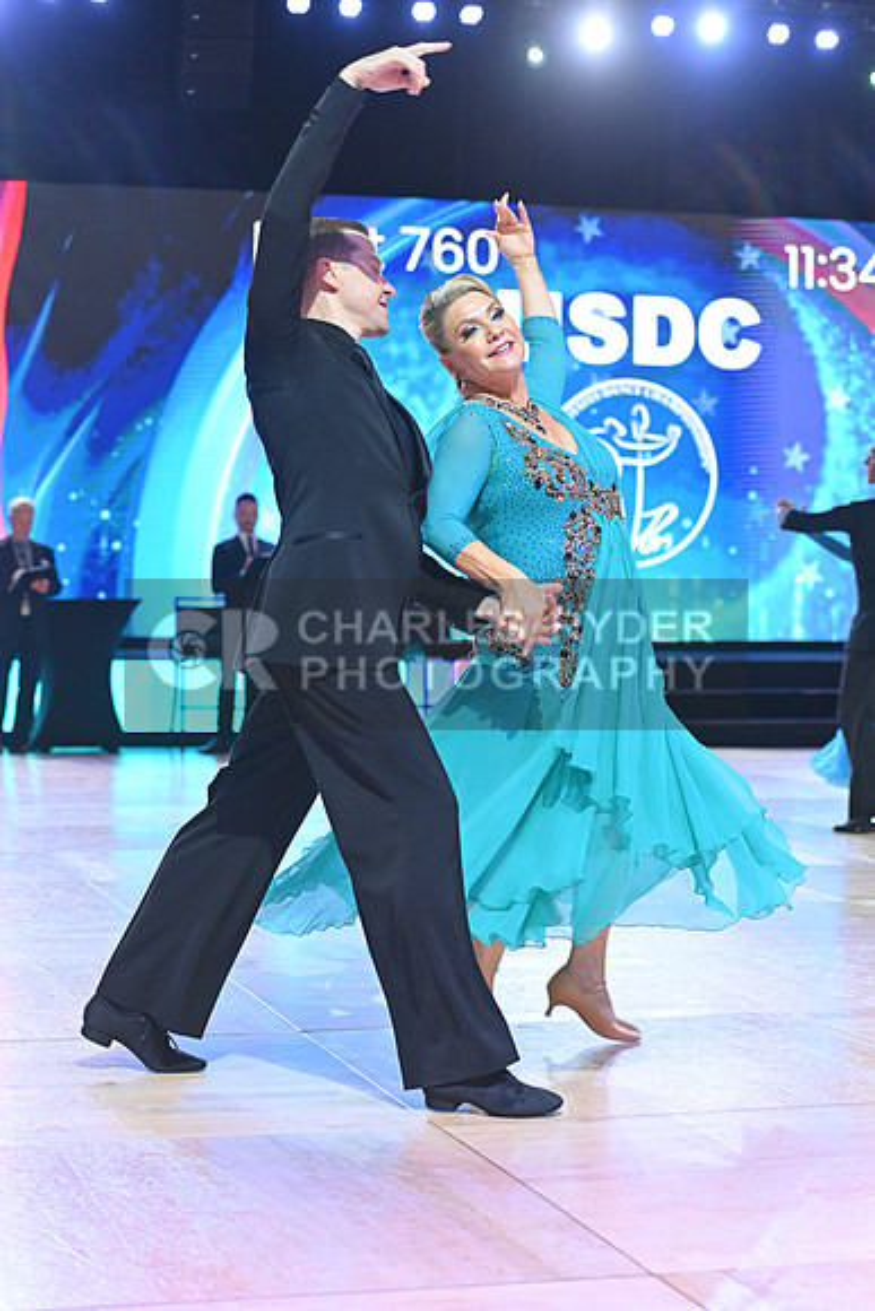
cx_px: 438
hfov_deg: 18.9
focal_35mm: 72
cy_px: 656
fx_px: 2623
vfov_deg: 28.1
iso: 2000
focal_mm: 72
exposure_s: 1/250
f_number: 4
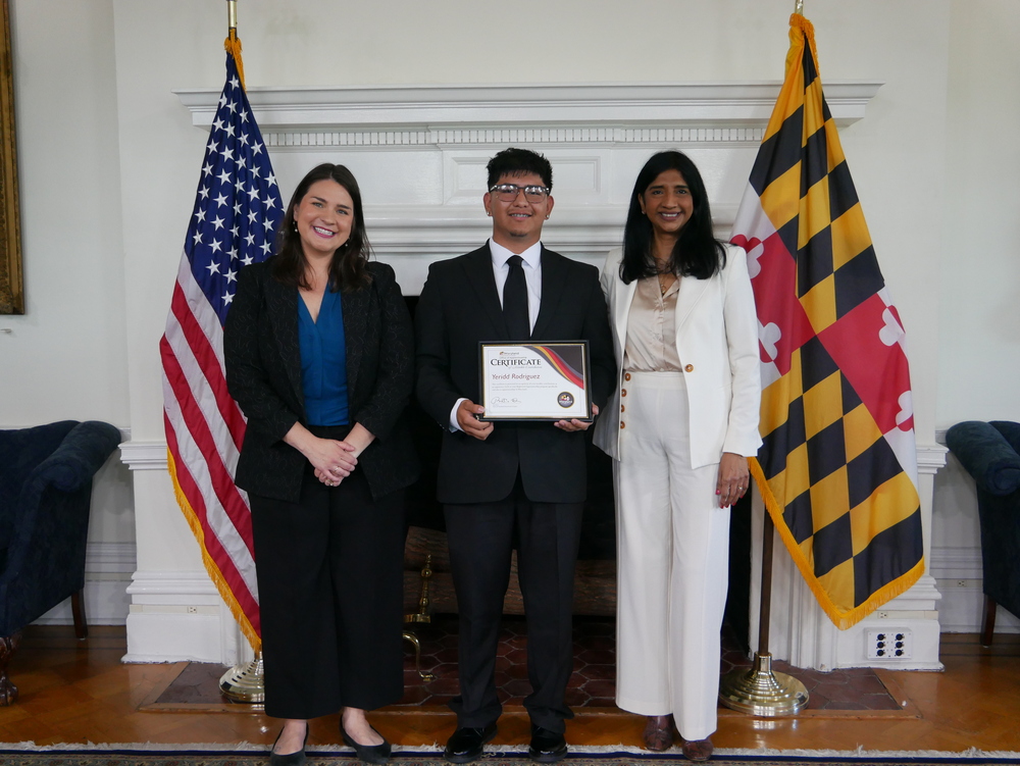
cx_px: 510
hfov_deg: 46.8
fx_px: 1179
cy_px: 383
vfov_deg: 36.0
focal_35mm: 40
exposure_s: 1/60
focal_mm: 20
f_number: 4.1
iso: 1000
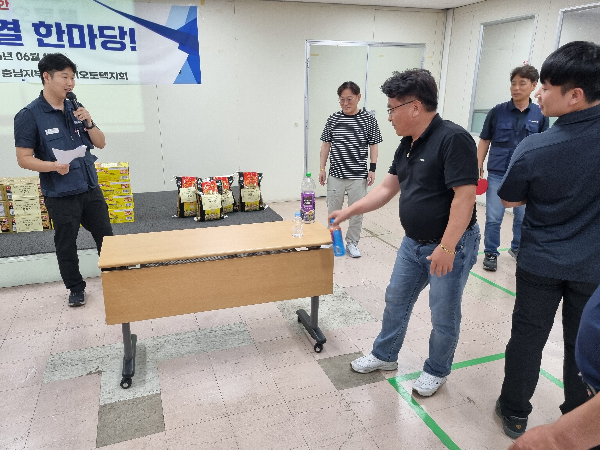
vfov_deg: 53.1
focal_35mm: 26
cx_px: 300
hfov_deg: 67.3
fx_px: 451
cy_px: 225
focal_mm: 5.4
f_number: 1.8
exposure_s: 1/120
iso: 160
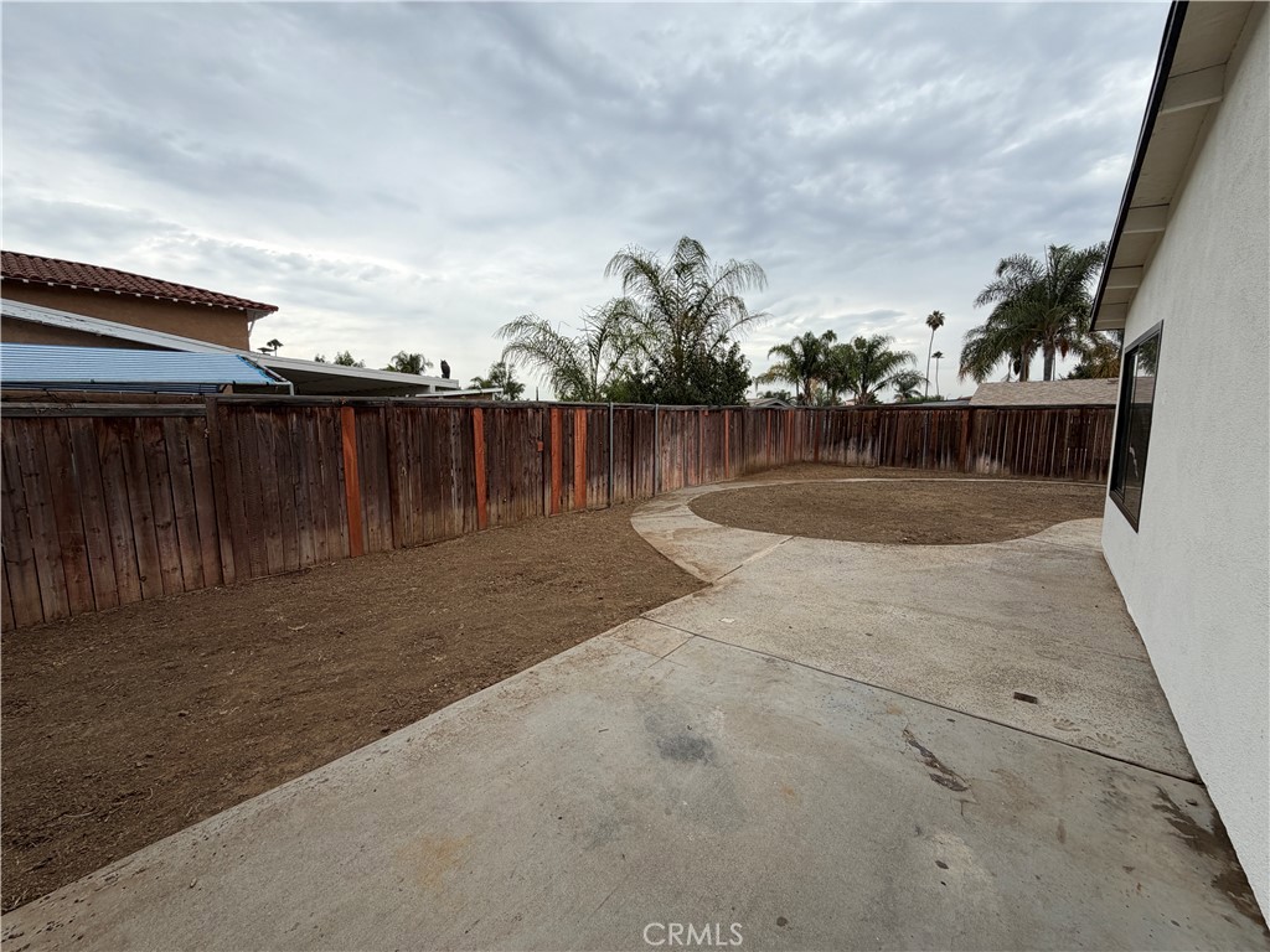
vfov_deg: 85.7
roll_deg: -0.3
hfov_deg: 102.1
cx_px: 635
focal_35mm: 14
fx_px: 514
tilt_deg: -7.6
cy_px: 476
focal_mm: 2.22
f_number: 2.2
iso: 40
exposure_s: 1/770
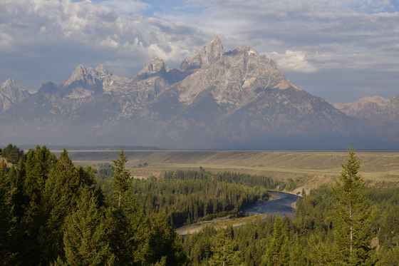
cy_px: 133
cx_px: 200
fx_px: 776
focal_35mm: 70
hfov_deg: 28.9
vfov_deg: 19.4
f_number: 11
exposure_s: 1/100
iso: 64
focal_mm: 70
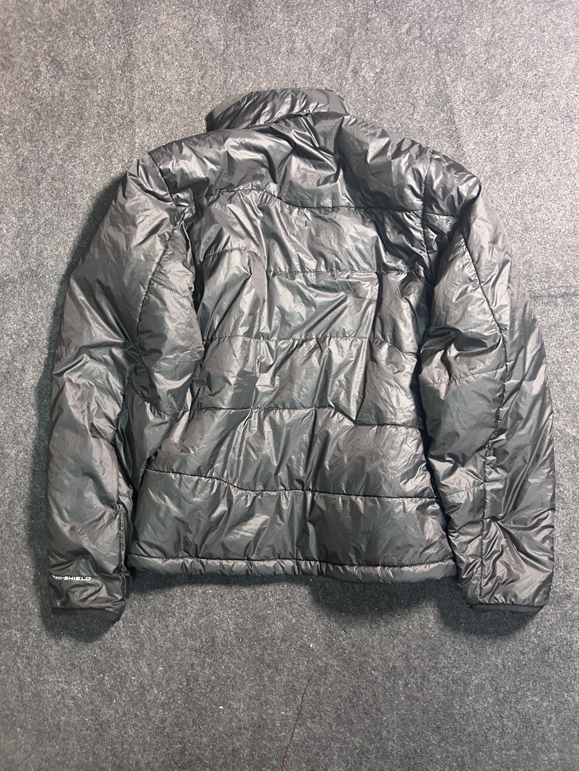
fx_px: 580
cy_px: 386
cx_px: 290
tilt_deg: -59.8
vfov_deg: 67.3
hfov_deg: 53.1
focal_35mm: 26
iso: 500
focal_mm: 5.7
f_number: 1.5
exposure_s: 1/50
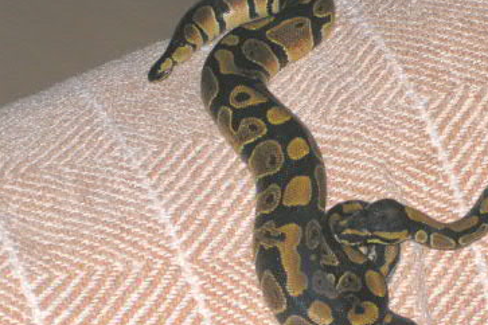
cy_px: 105
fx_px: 2006
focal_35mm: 148
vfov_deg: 9.3
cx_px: 401
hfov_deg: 13.8
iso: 100
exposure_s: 1/100
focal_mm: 13.2
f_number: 5
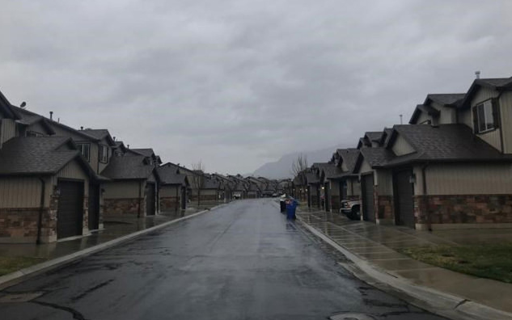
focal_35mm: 30
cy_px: 144
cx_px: 256
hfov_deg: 62.9
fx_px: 419
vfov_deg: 41.8
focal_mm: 3.99
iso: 20
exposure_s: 1/411
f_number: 1.8
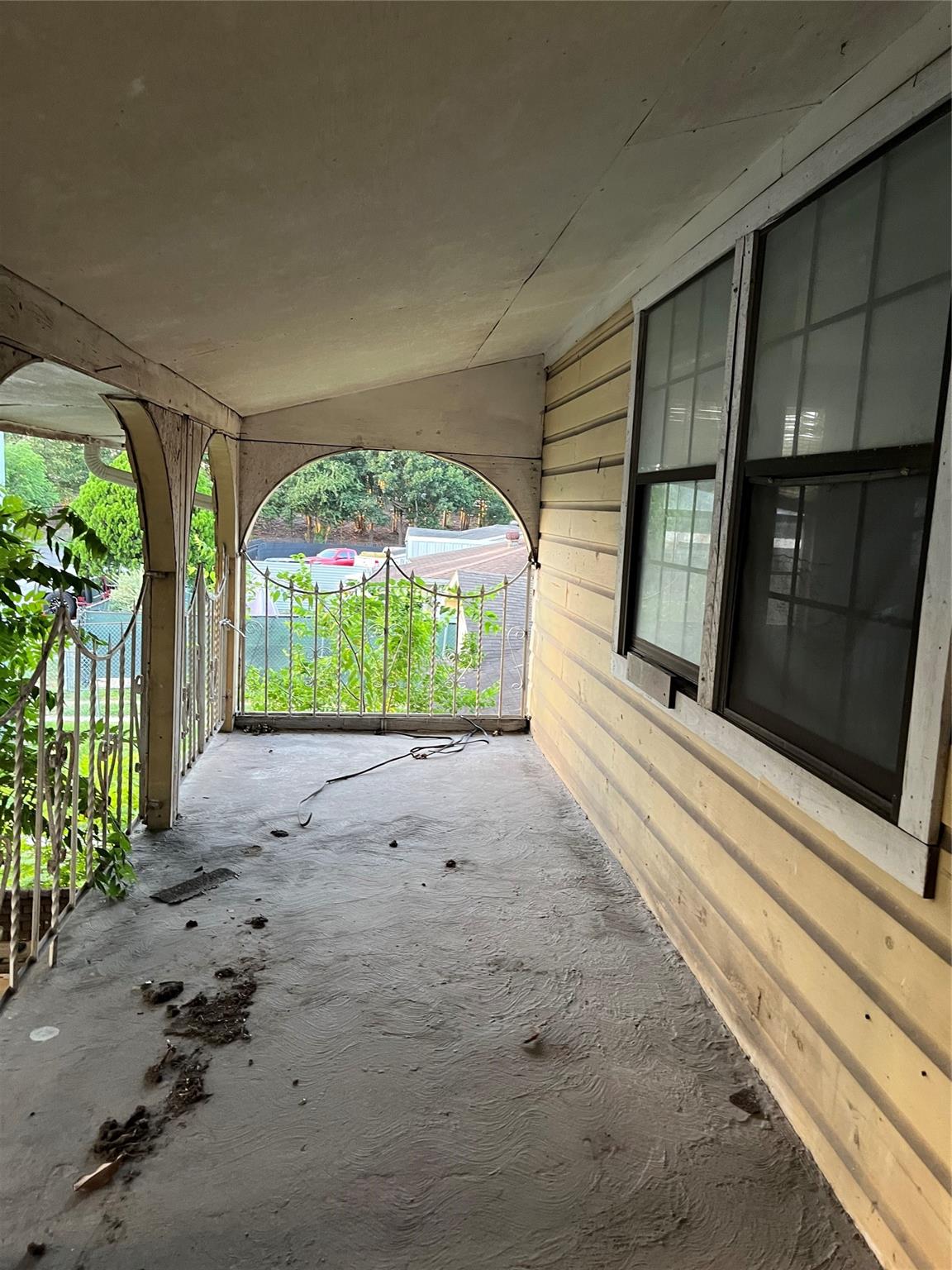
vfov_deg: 67.3
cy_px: 635
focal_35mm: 26
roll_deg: -3.3
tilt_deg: -5.8
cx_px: 476
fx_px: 953
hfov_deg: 53.1
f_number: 1.6
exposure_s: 1/60
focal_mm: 5.1
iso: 200
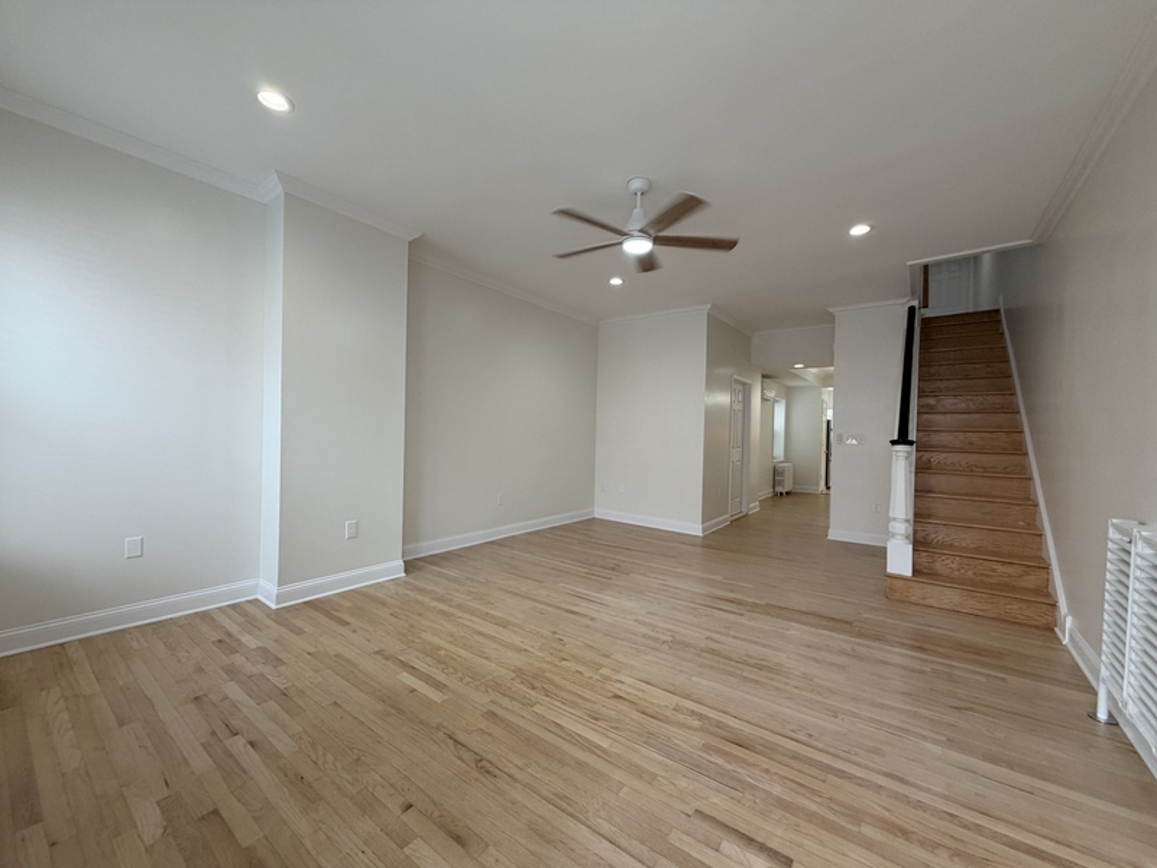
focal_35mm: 14
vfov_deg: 85.7
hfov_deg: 102.1
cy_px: 434
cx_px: 578
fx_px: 468
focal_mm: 2.22
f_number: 2.2
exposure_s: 1/120
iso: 125
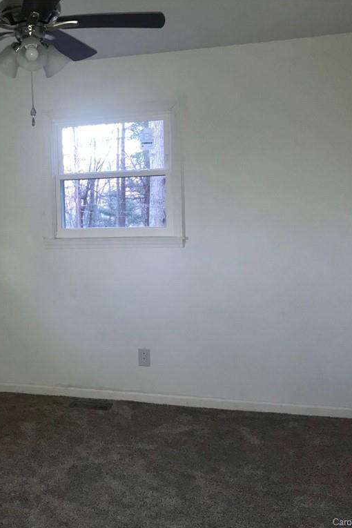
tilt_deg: -5.0
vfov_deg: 49.6
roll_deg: +2.6
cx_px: 59
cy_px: 264
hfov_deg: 33.0
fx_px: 572
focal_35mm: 39
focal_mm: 3.99
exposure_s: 1/20
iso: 64
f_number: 1.8
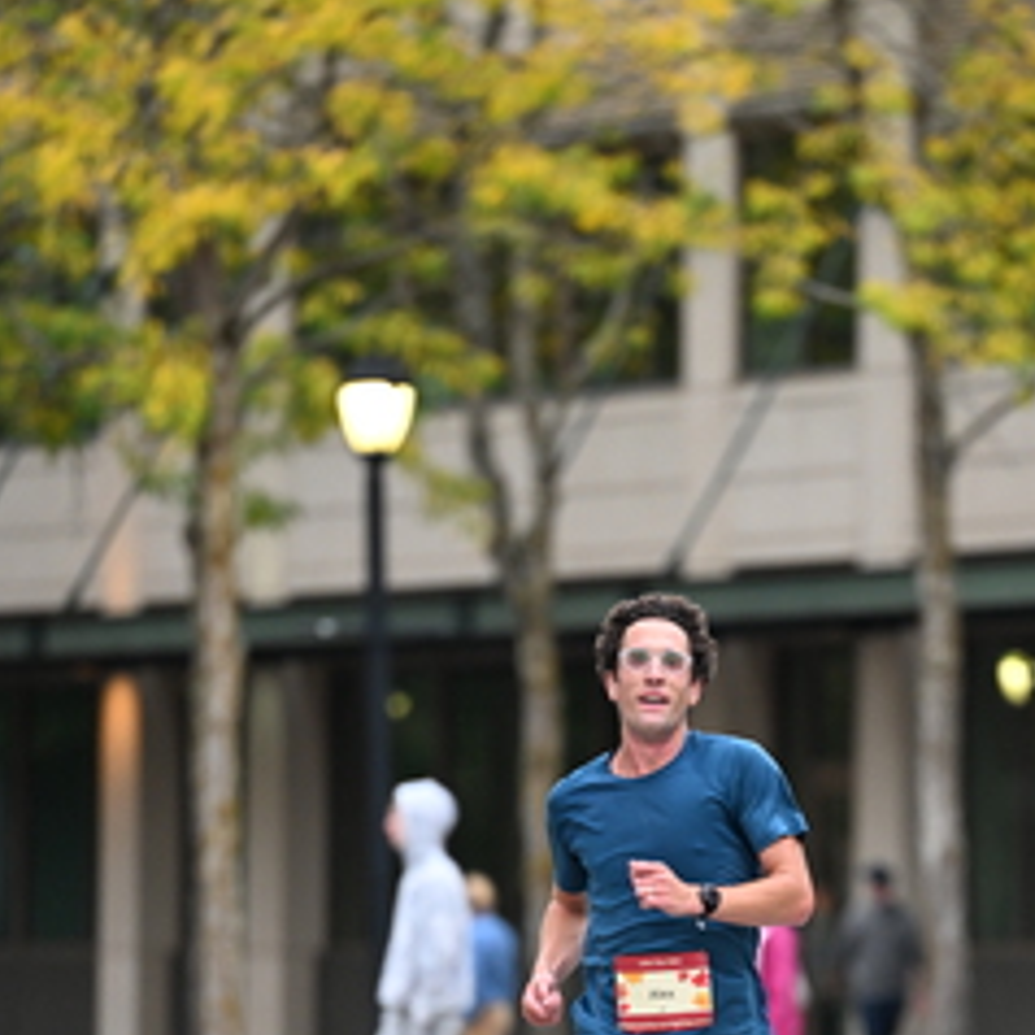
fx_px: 13294
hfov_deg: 4.5
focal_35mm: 393
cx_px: 794
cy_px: 948
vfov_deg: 4.5
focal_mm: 200
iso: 1600
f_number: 2.8
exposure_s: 1/800
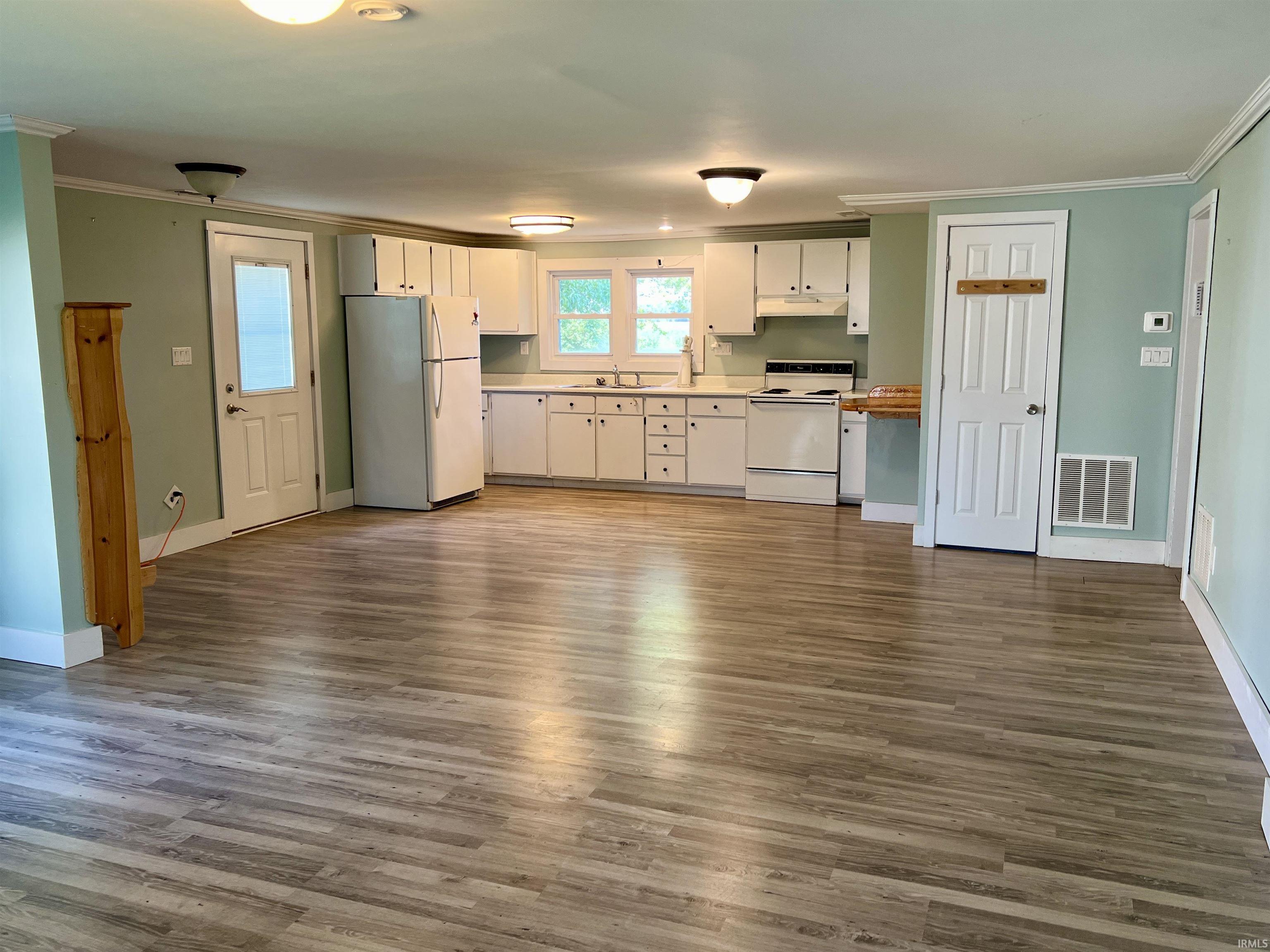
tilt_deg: -7.8
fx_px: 954
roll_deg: -2.2
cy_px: 476
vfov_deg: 53.1
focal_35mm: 26
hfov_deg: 67.3
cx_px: 635
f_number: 1.5
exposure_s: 1/60
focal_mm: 5.7
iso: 80
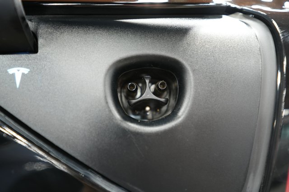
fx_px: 225
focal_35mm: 28
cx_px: 144
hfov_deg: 65.5
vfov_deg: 46.4
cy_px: 96
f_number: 2.8
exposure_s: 1/30
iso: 500
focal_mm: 28
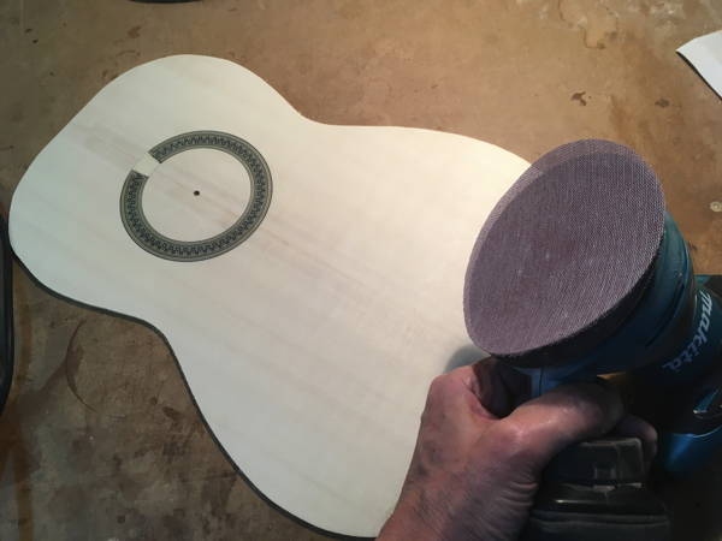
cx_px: 361
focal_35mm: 29
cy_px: 270
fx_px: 605
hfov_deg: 61.7
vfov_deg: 48.2
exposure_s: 1/33
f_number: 2.2
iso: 64
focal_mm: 4.15
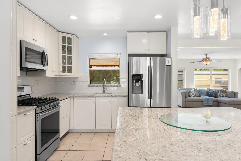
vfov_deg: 55.1
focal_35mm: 23
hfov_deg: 76.1
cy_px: 80
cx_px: 120
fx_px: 154
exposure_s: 1/125
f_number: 11
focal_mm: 23
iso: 500
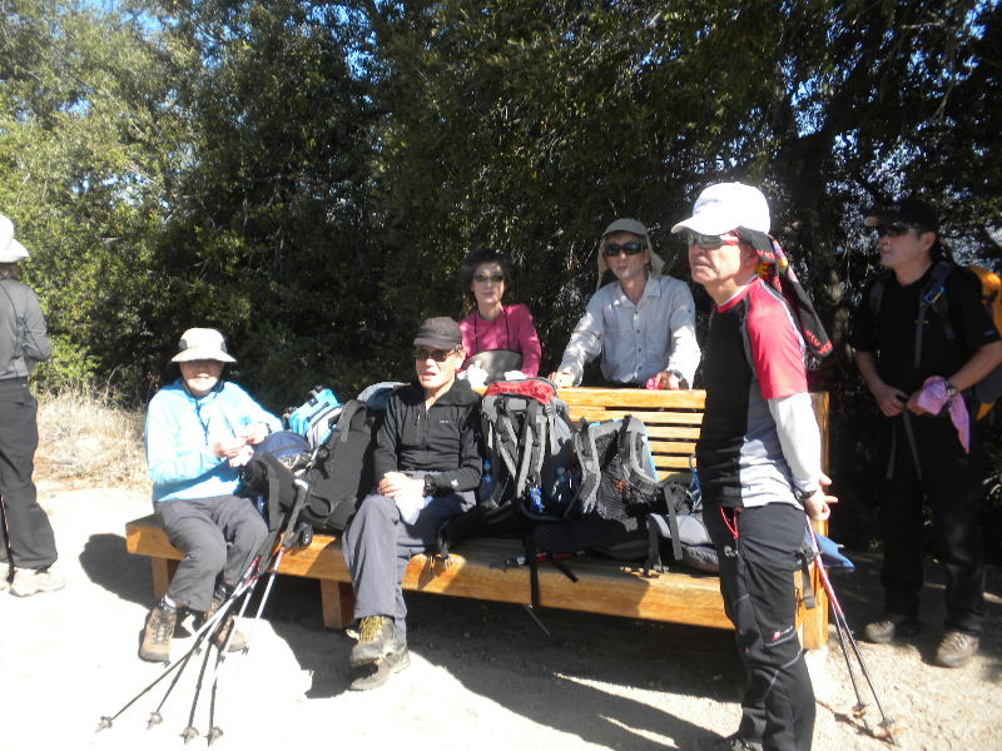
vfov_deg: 38.7
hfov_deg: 50.1
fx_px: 1071
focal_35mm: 37
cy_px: 376
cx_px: 501
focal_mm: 6.6
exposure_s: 1/257
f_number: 3.5
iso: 64
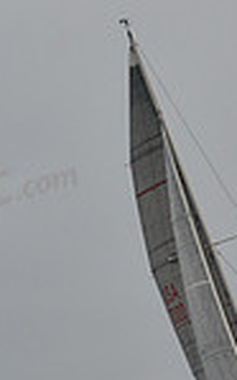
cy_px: 311
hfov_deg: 3.7
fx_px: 3693
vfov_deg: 5.9
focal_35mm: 357
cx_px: 210
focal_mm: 90
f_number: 2.8
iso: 400
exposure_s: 1/500
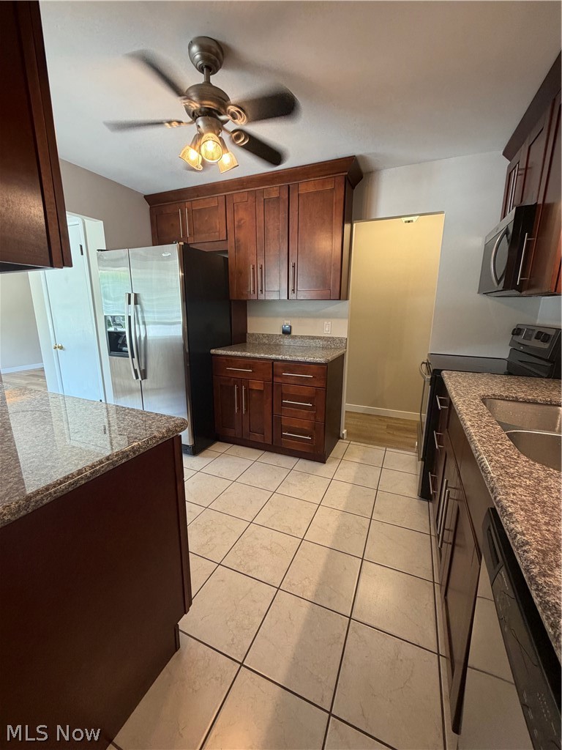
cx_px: 281
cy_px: 375
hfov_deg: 85.7
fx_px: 303
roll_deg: -0.7
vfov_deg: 102.1
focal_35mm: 14
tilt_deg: -13.4
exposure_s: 1/60
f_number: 2.2
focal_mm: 2.22
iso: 200
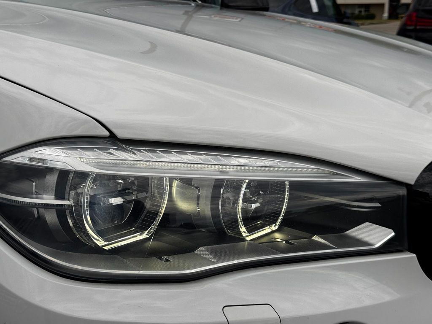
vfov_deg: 30.3
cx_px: 216
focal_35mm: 48
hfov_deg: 39.7
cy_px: 162
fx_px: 599
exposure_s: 1/2252
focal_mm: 6.76
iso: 64
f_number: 1.78
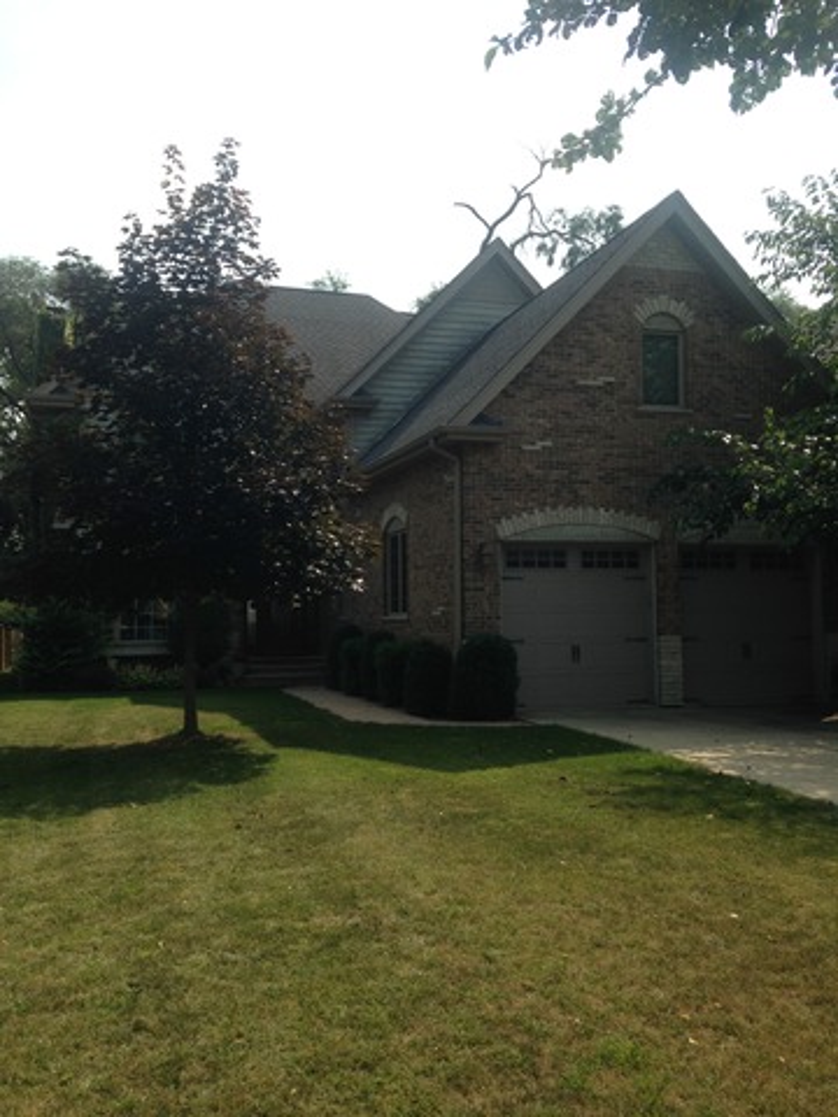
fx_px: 1065
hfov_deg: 42.9
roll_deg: -0.5
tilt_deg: +1.4
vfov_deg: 55.4
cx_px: 419
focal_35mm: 33
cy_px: 558
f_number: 2.4
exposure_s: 1/1205
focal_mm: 4.12
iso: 50
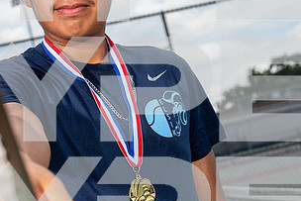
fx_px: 845
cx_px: 81
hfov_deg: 20.1
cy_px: 90
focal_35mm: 101
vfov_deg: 13.6
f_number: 6.3
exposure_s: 1/1250
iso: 250
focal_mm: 53
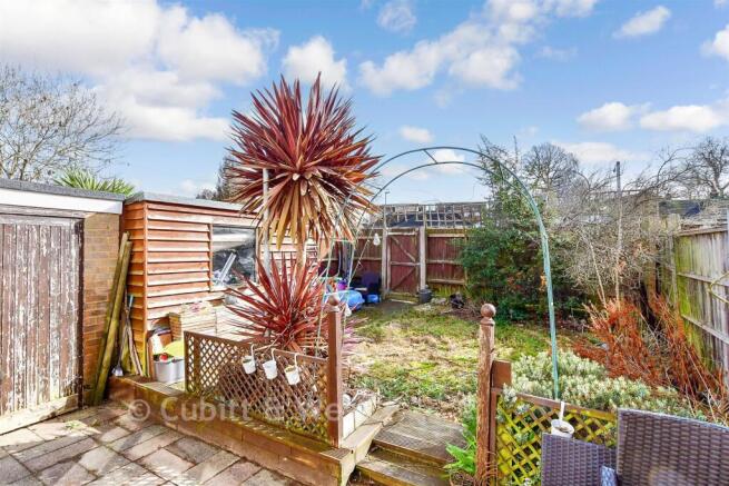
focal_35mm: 17
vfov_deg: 70.5
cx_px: 364
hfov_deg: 93.3
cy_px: 243
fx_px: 344
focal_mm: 11.5
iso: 400
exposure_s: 1/320
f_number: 8
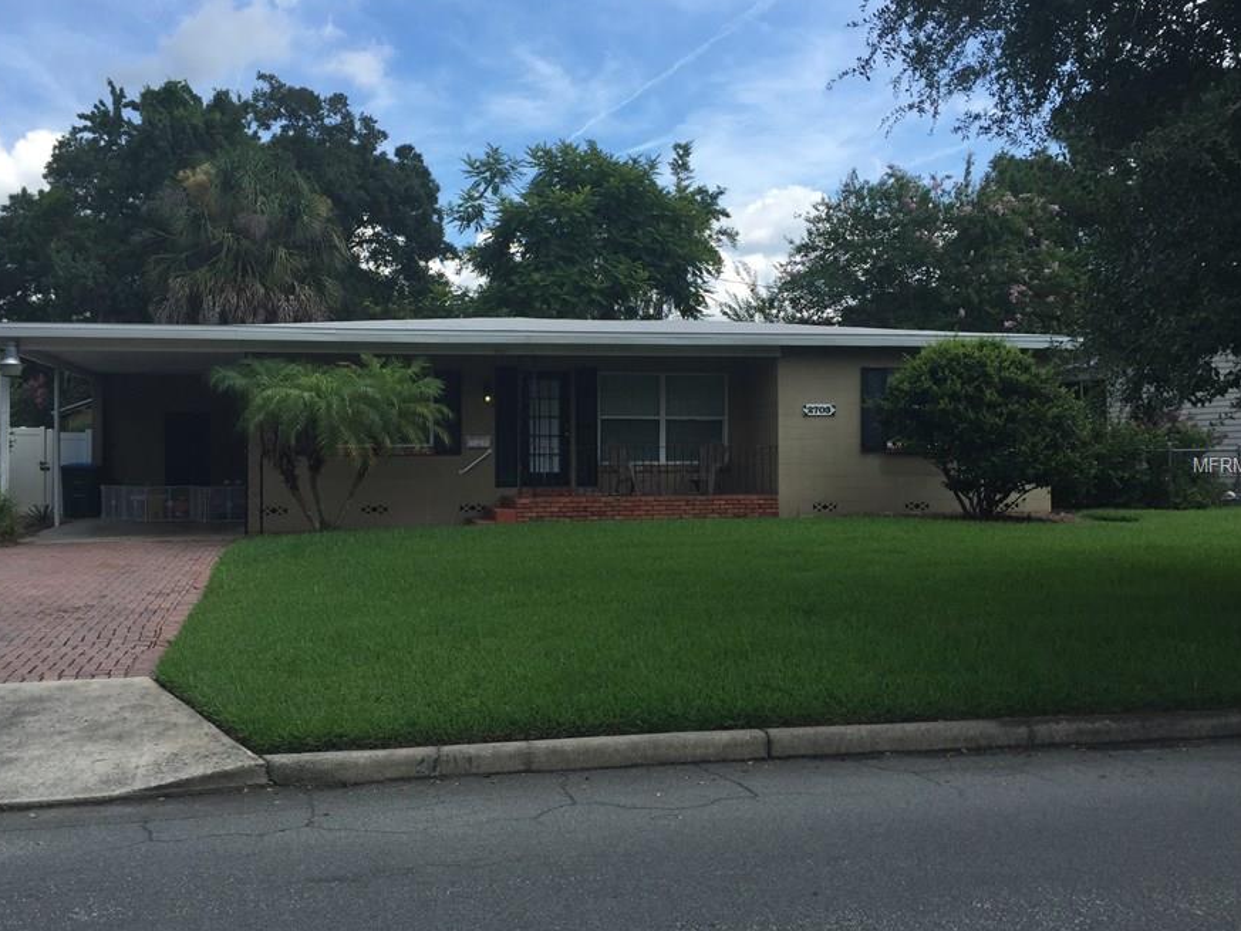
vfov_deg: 41.8
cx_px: 552
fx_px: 1219
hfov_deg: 53.8
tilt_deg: +1.7
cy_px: 466
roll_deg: -0.4
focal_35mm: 34
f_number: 2.2
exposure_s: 1/1464
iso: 32
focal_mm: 4.15
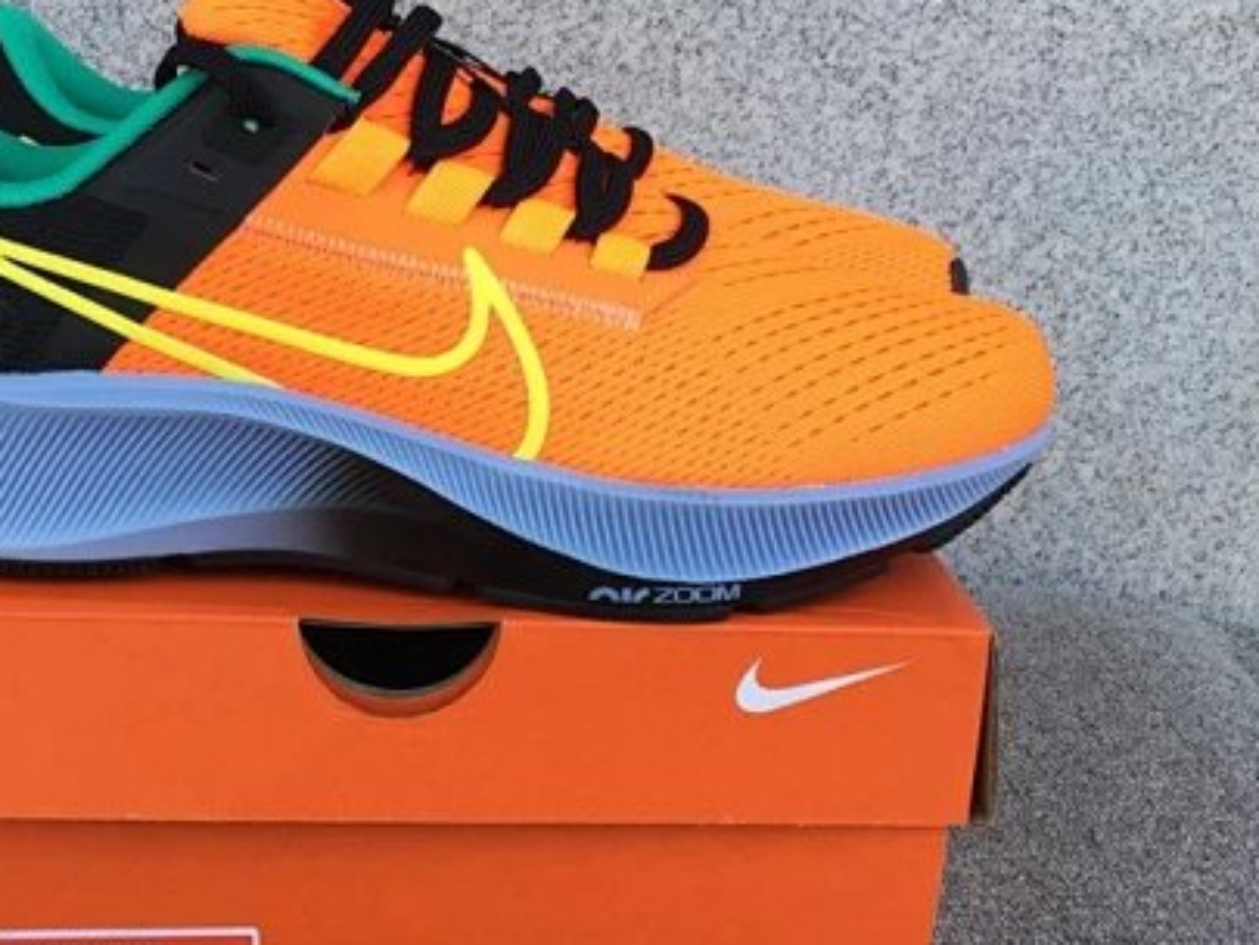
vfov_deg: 29.7
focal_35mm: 49
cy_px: 525
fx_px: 1783
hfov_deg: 38.3
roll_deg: -1.0
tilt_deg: -19.4
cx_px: 376
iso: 25
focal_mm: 3.3
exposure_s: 1/100
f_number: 2.4
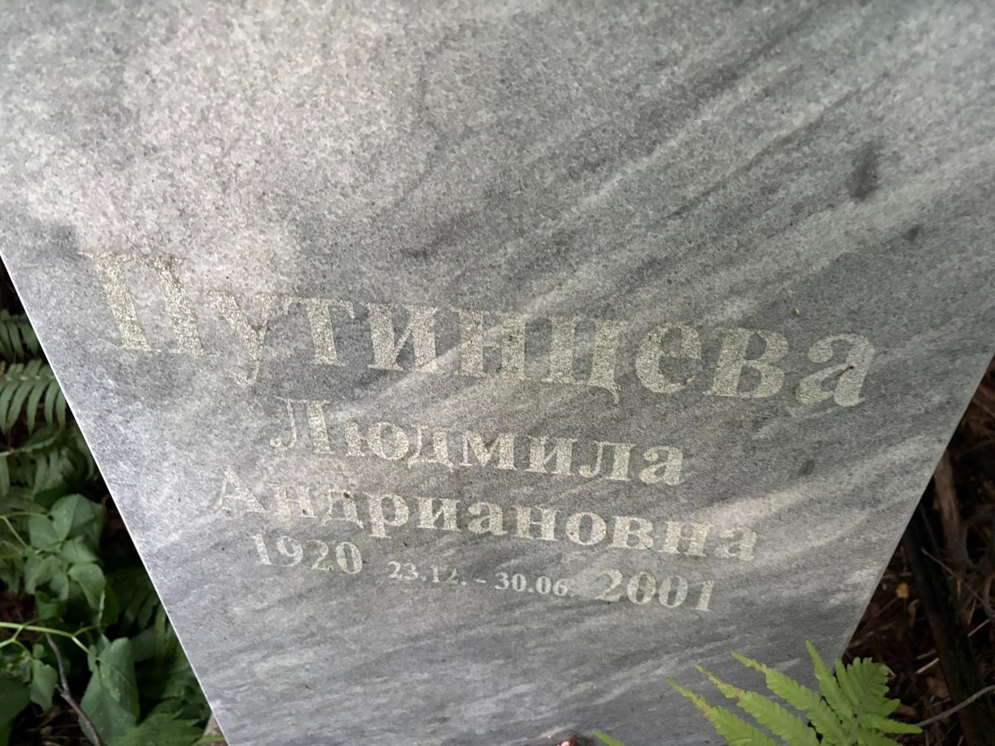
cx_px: 498
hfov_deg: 67.3
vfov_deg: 53.1
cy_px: 373
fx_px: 747
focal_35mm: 26
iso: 500
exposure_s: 1/60
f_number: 1.6
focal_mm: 5.96
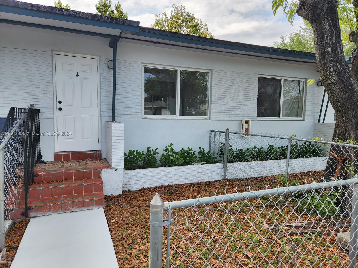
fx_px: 238
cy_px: 134
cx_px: 179
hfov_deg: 73.9
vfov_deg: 58.9
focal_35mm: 23
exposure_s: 1/873
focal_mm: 5.4
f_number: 1.8
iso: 20
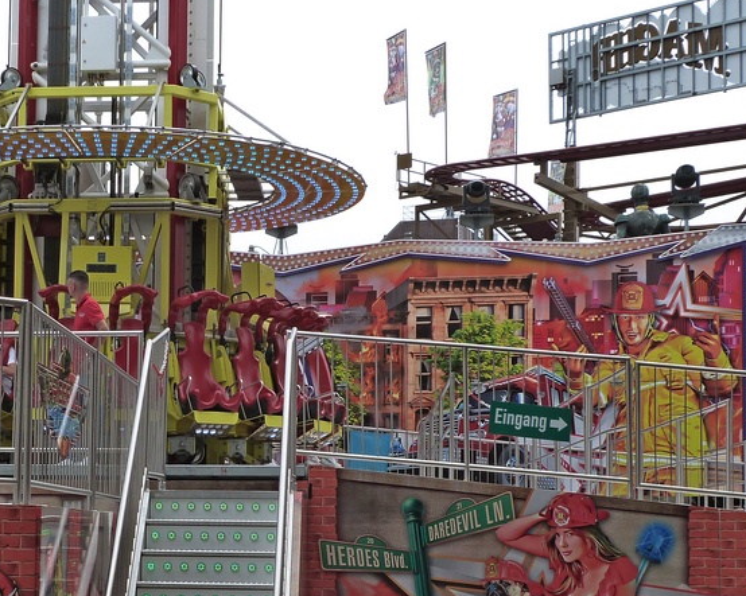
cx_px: 167
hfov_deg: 25.4
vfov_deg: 20.6
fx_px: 1634
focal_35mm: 74
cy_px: 436
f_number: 5.6
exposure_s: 1/200
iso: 160
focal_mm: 7.4
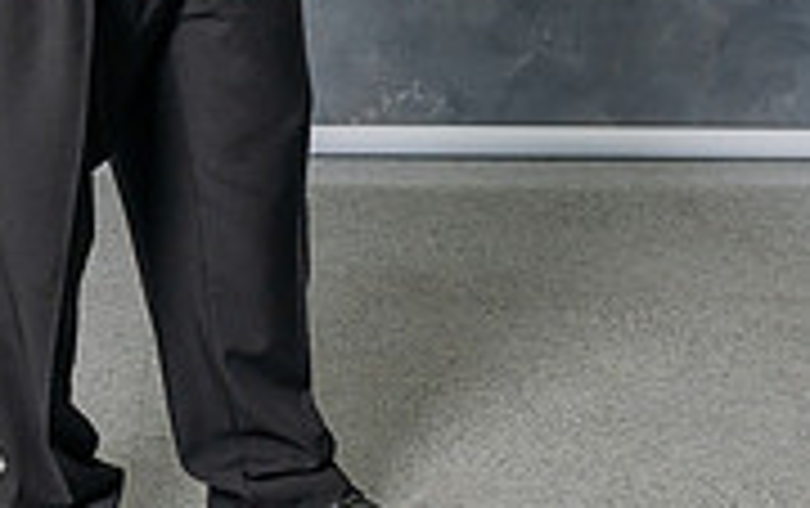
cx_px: 214
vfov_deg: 10.2
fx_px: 2697
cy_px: -372
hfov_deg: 17.0
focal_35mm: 122
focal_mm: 29
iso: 200
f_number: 4
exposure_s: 1/200
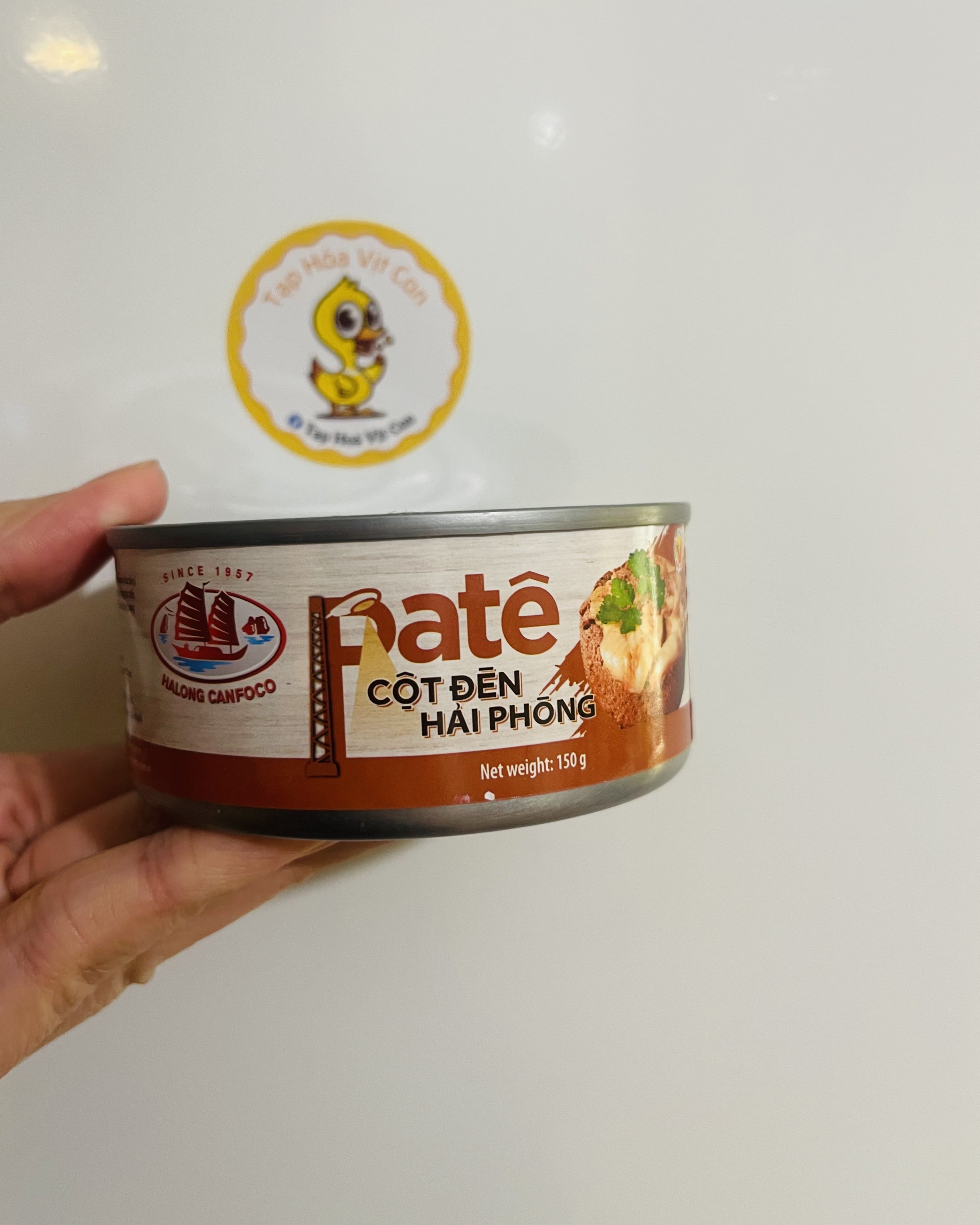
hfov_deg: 51.5
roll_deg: +2.2
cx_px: 469
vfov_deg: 62.1
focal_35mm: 28
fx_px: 1015
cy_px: 564
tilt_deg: -11.9
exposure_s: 1/50
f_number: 1.6
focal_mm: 5.1
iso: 160
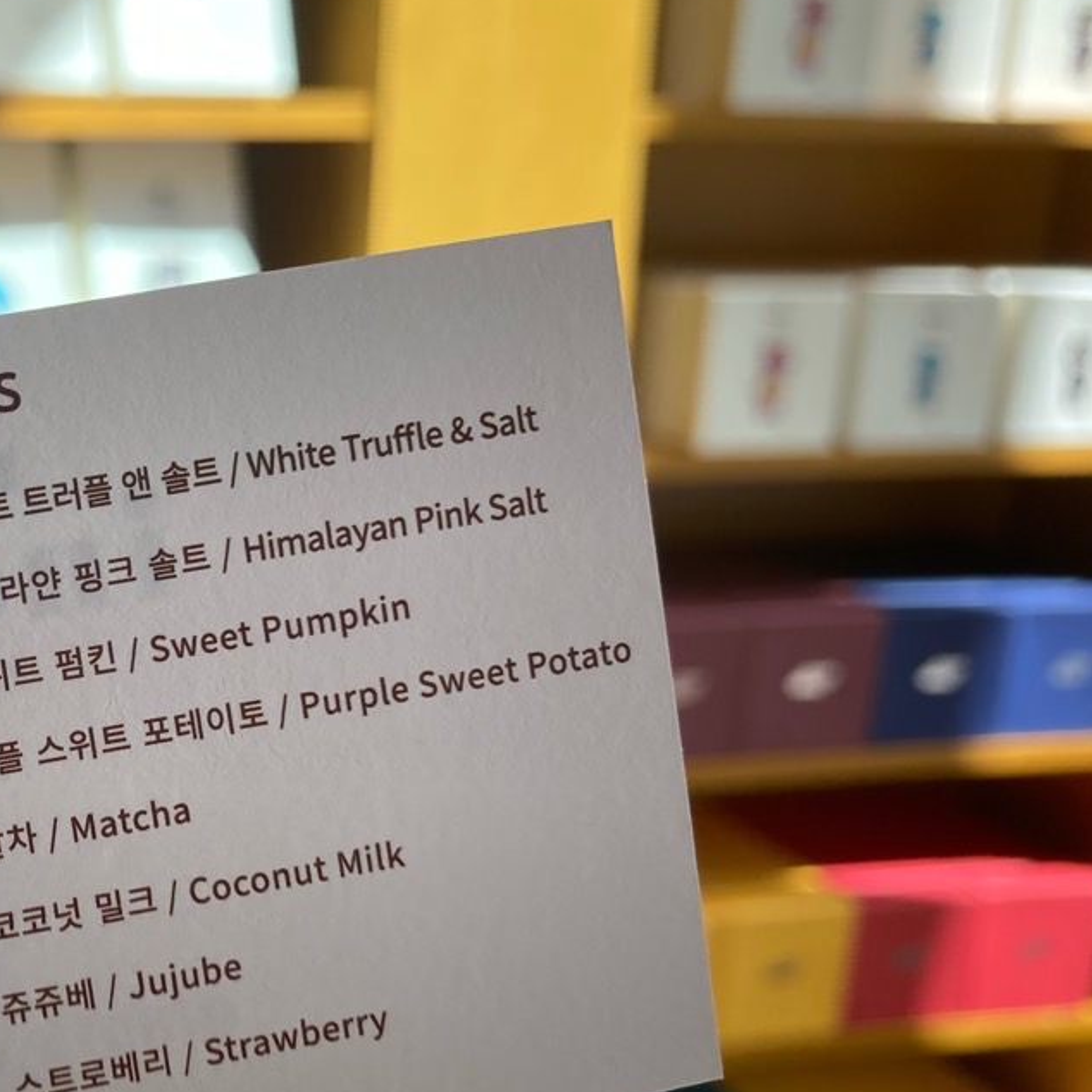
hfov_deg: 31.5
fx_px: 1785
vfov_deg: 33.9
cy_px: 663
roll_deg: +0.3
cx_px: 9
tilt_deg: -14.2
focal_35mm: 50
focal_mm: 3.99
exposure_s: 1/226
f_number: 1.8
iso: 20
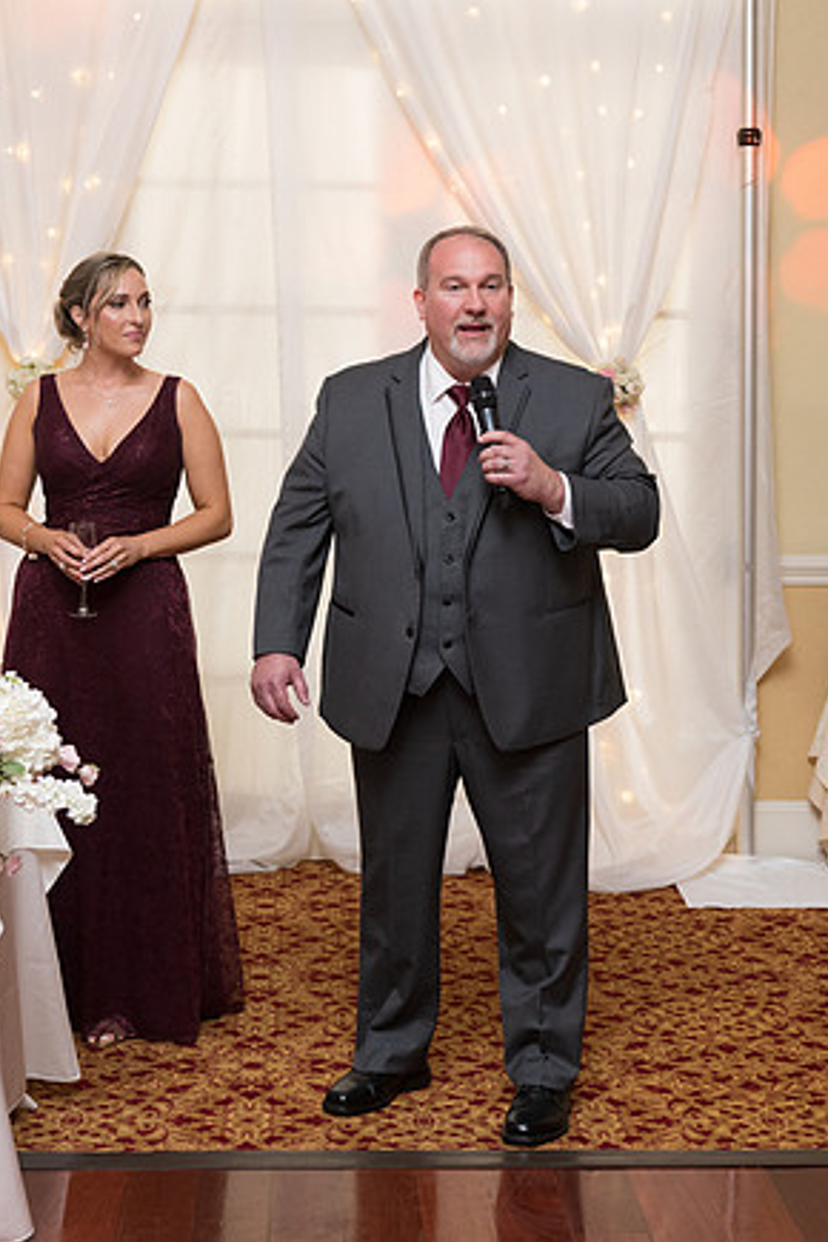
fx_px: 2139
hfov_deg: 21.9
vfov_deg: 32.4
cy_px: 608
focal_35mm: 62
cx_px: 414
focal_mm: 60
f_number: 5
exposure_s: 1/125
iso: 2200
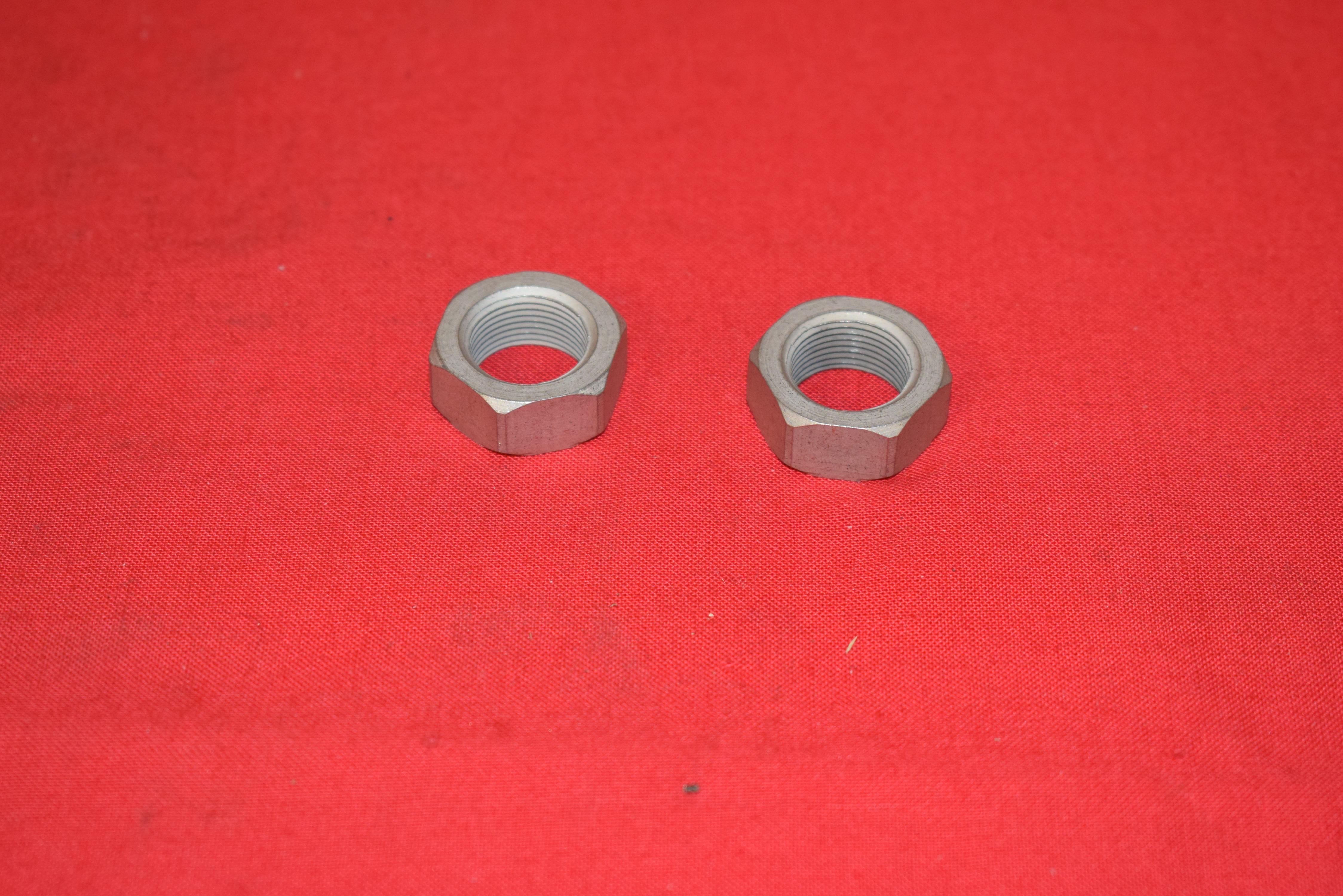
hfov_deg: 24.6
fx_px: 3078
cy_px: 448
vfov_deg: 16.6
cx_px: 672
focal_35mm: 82
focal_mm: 55
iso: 1250
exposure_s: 1/80
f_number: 5.6
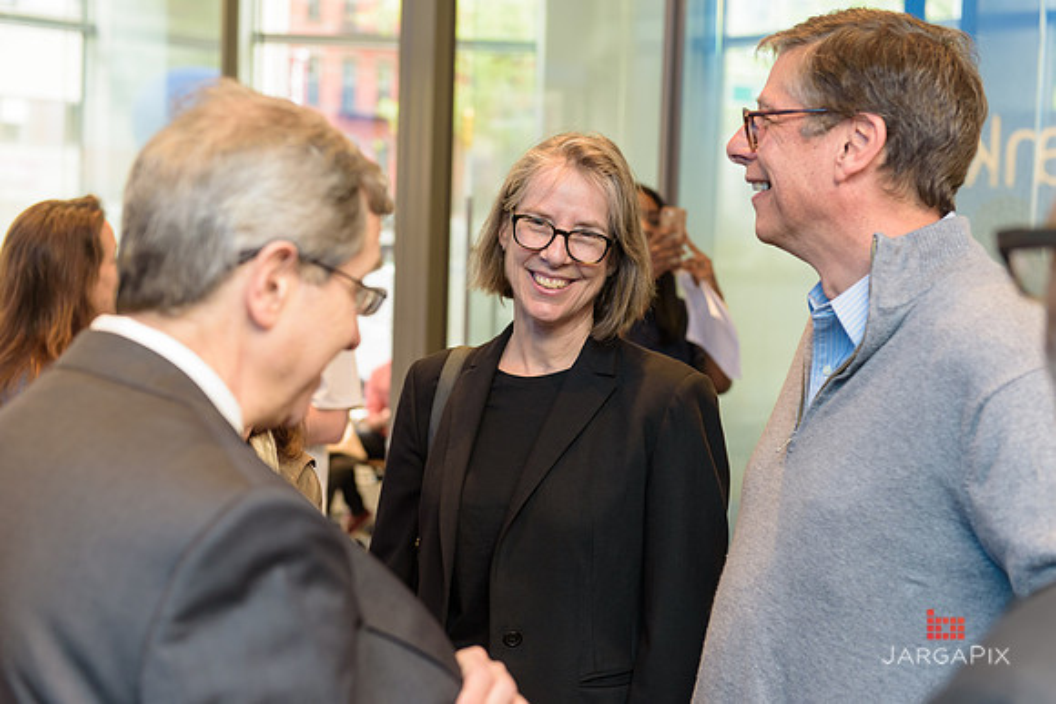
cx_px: 528
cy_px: 352
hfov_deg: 34.5
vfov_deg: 23.4
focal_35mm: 58
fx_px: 1702
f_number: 3.2
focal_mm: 58
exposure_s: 1/125
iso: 640
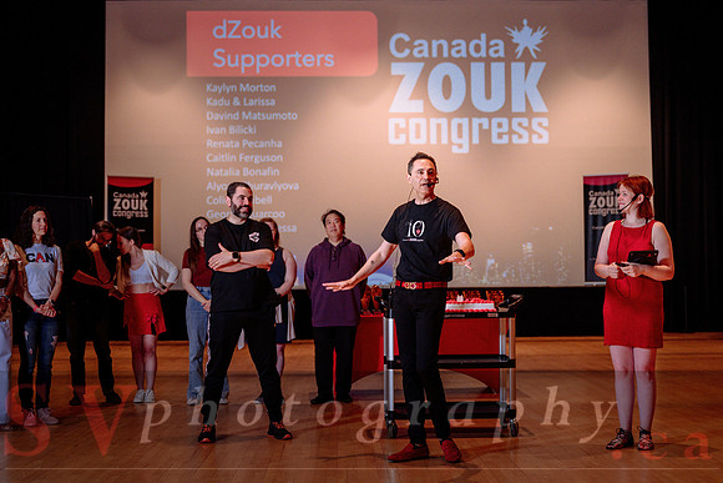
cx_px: 388
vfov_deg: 25.7
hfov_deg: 37.8
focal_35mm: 53
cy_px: 241
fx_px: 1057
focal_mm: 46
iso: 1600
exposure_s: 1/160
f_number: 3.2
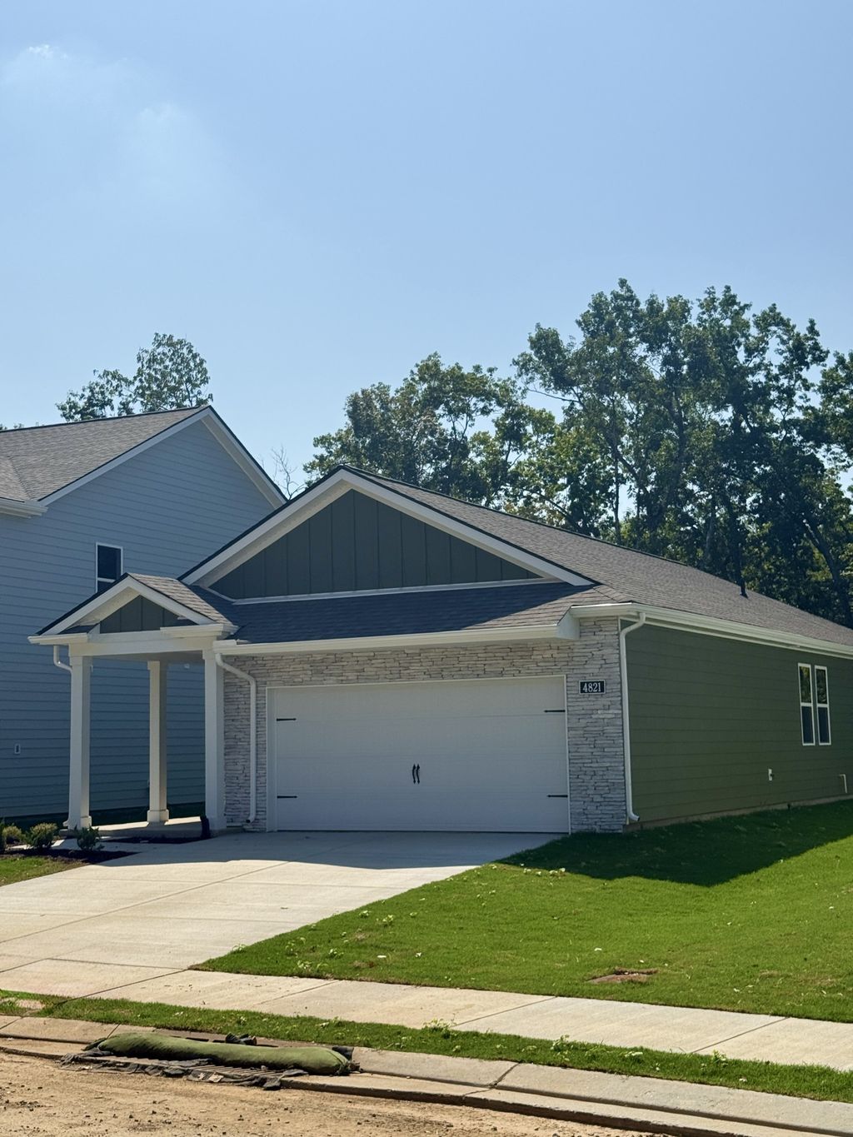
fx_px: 1577
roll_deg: +0.7
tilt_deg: +6.2
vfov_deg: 39.7
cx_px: 426
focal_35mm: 48
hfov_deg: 30.3
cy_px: 568
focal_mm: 6.76
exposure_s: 1/8772
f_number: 1.78
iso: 64
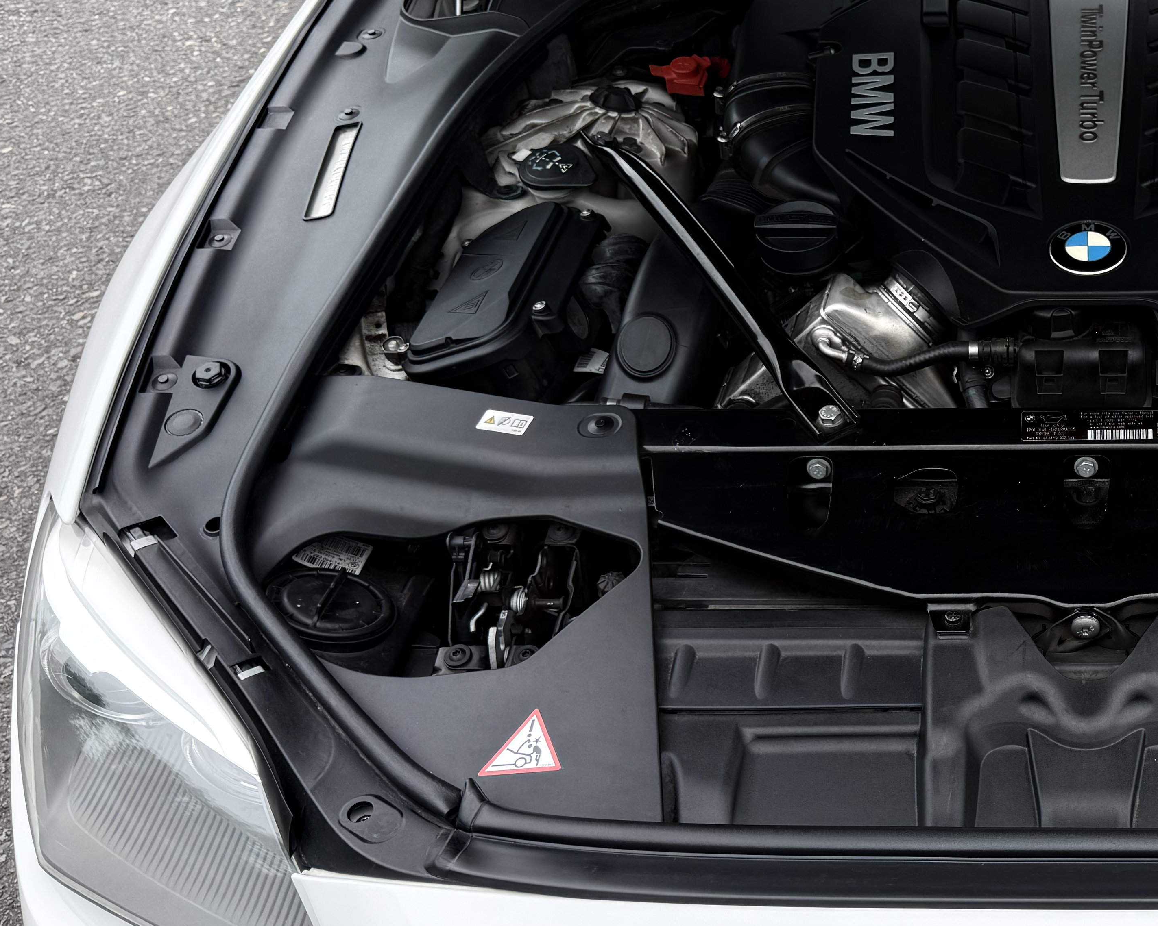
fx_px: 1611
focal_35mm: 47
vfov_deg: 32.1
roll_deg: +1.2
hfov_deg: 36.7
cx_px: 1073
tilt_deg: -36.7
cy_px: 454
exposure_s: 1/1337
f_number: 1.78
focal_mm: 6.76
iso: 100
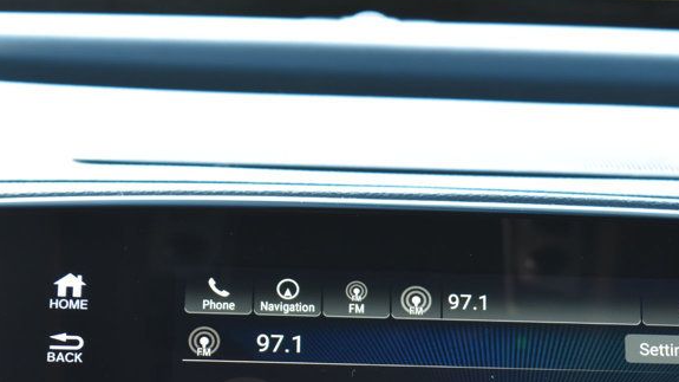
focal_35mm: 154
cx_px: 470
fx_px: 2771
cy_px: 374
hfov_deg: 13.9
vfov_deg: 7.8
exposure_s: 1/15
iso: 400
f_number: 6.3
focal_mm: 55
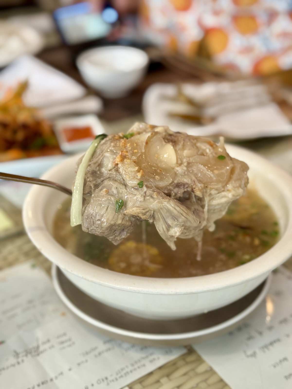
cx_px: 146
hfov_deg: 30.3
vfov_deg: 39.7
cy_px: 194
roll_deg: +1.4
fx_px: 540
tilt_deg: -30.7
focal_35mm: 48
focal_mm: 6.76
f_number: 1.78
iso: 125
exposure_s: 1/60
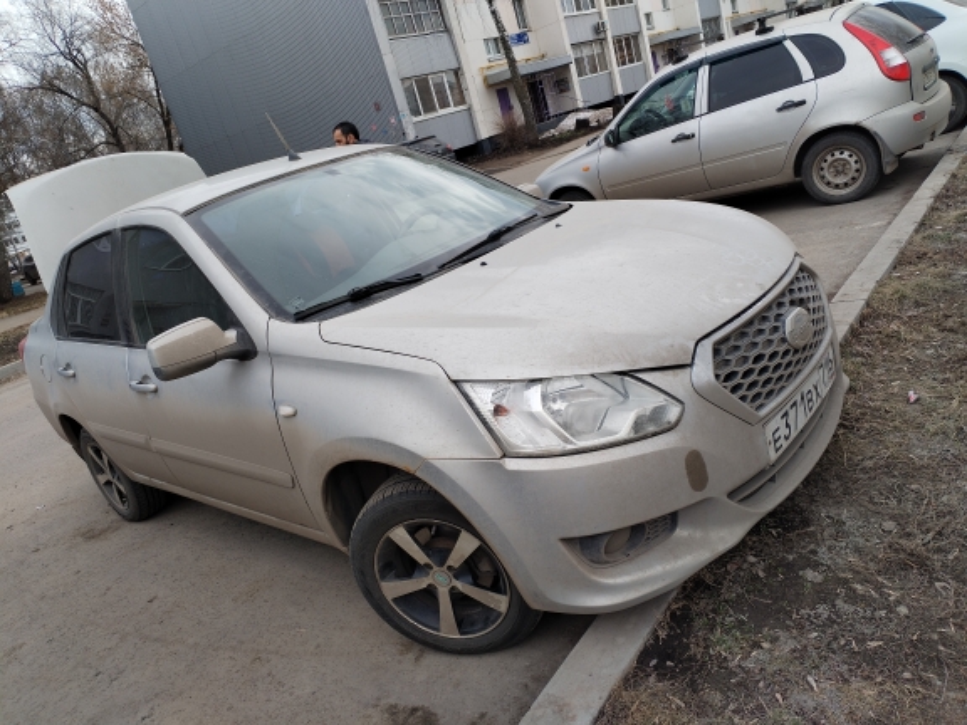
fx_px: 726
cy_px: 362
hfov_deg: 67.3
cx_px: 484
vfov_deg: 53.1
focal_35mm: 26
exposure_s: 1/179
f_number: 1.8
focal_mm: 4.75
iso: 100
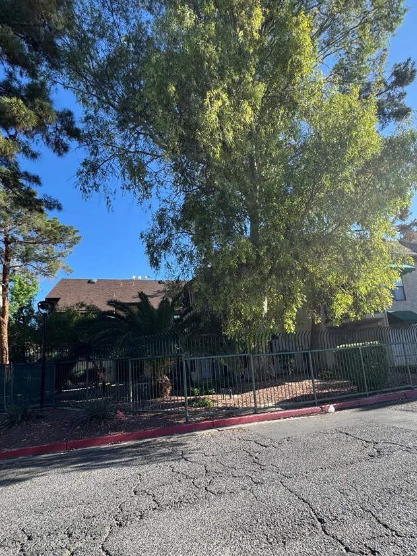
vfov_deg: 90.5
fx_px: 273
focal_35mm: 17
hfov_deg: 74.6
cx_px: 222
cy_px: 314
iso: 40
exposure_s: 1/537
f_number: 2.2
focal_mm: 2.22
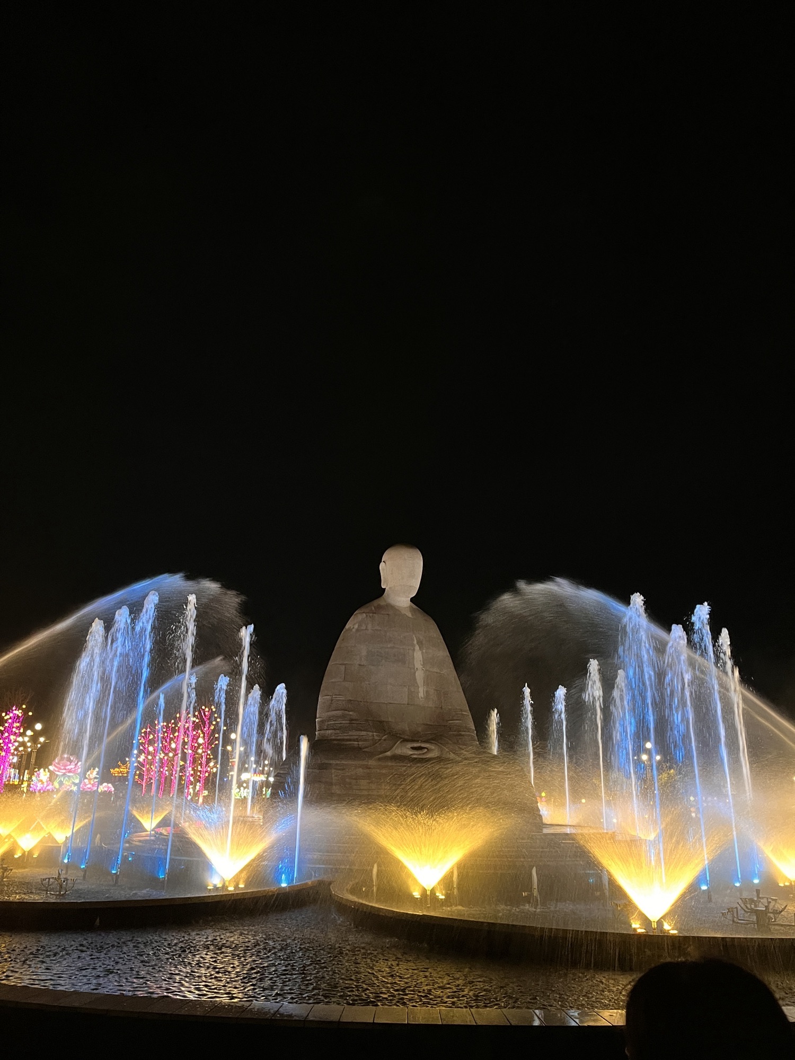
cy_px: 530
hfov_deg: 53.1
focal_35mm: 26
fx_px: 796
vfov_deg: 67.3
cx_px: 398
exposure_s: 1/25
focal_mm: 5.1
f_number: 1.6
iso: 500
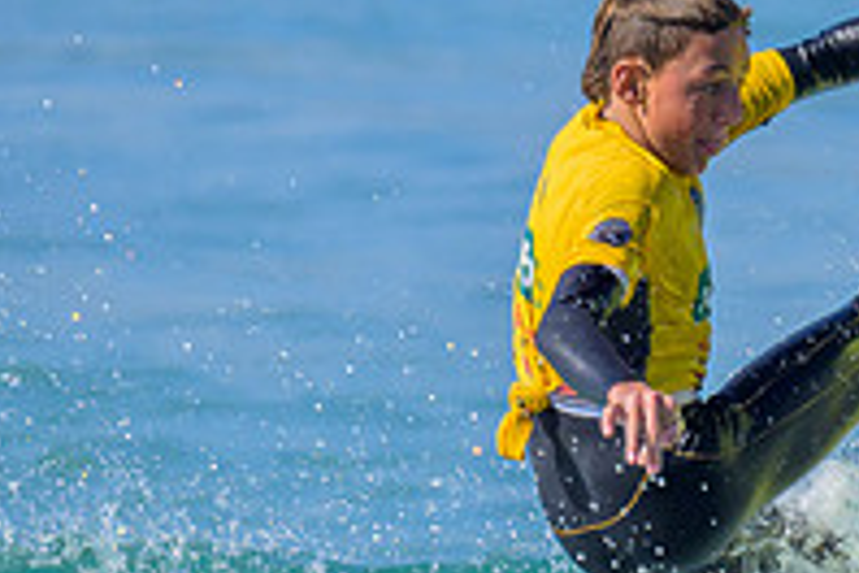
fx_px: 76588
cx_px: 1206
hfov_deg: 0.6
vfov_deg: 0.4
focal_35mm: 3210
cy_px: 451
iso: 560
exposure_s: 1/2000
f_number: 6.3
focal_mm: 800
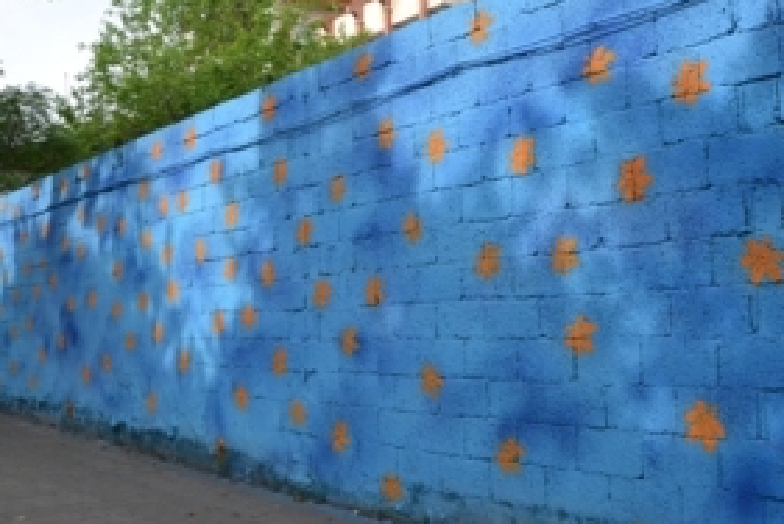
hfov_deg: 45.1
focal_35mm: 43
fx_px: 937
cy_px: 185
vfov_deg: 31.1
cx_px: 312
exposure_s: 1/160
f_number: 6.3
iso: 100
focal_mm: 18
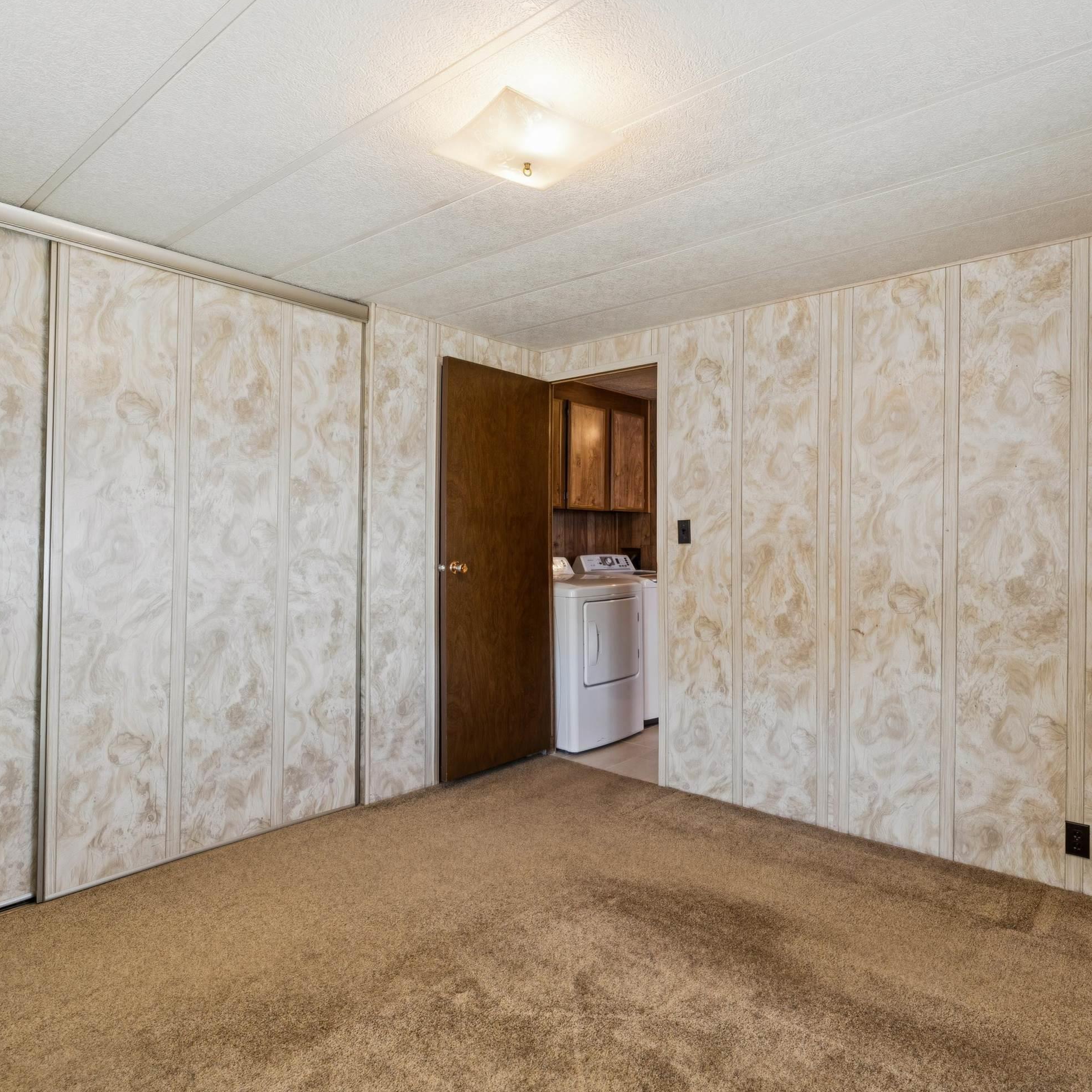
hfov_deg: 72.6
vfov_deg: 72.7
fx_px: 742
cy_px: 548
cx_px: 569
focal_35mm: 21
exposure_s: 1/3.33
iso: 400
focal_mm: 15.6
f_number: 13
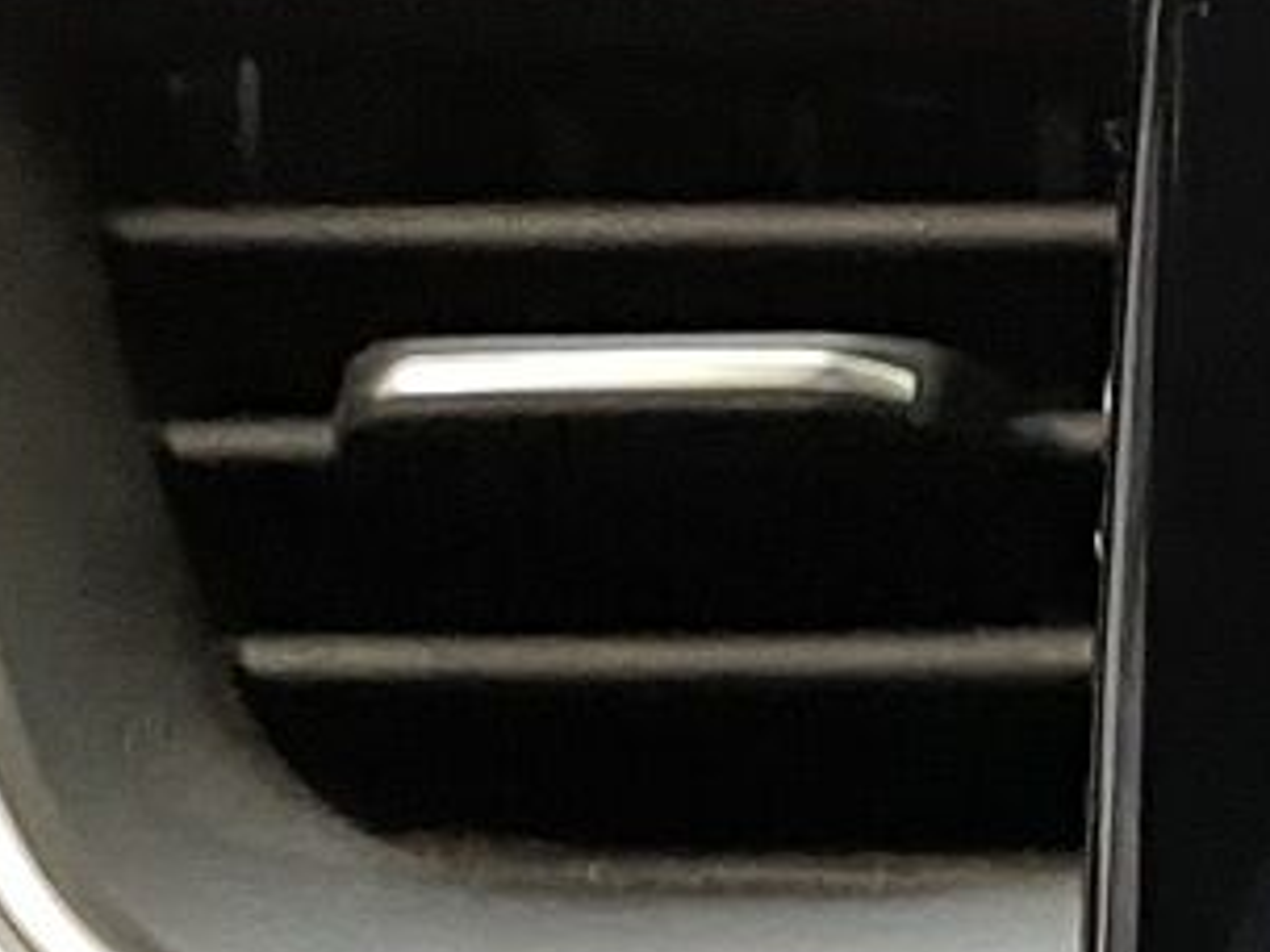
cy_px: 685
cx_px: 3319
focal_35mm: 146
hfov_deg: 10.8
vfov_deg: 10.1
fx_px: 5356
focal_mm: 4.2
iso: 640
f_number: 1.6
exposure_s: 1/25
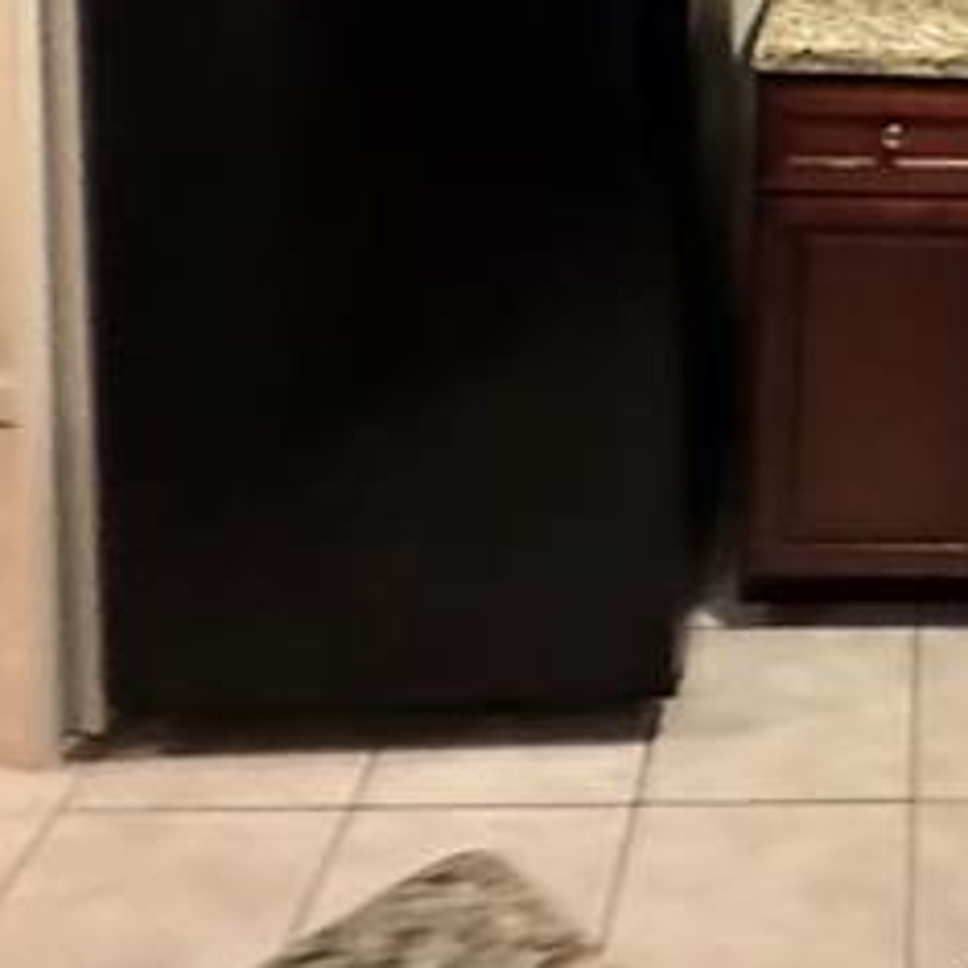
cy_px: -177
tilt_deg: -13.3
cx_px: 1079
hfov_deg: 28.6
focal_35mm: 54
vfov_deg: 27.9
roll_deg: -1.0
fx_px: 1708
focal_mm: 2.22
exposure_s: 1/40
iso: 1000
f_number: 2.2
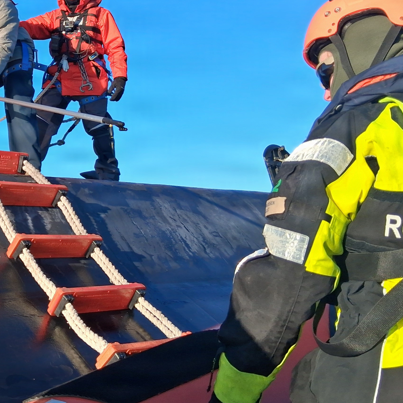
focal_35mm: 55
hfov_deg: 29.0
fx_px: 724
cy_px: 122
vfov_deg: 30.8
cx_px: -5
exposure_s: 1/615
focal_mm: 3.98
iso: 25
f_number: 1.8
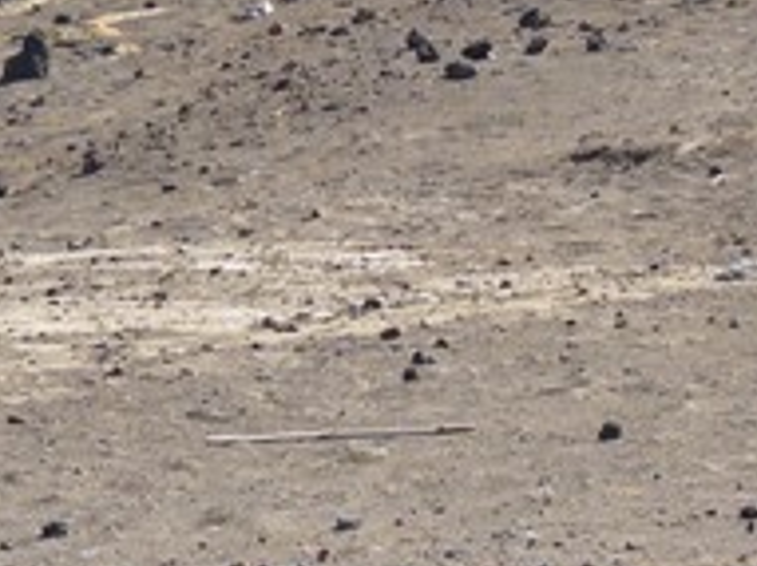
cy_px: -218
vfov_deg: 3.5
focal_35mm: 424
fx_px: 9266
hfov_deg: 4.7
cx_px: 602
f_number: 4.5
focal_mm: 18
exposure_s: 1/320
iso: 100
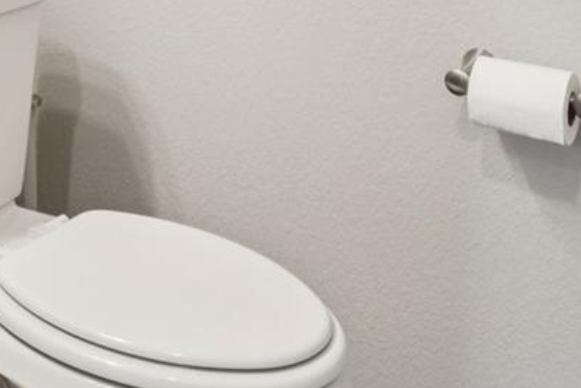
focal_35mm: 66
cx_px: 6
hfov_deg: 28.7
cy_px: -288
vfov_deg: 17.3
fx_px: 1065
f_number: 8
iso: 400
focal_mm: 11
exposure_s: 1/15
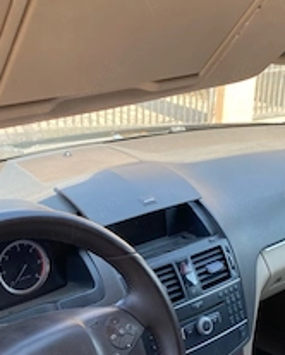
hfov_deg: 30.7
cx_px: 100
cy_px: 257
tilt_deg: -24.3
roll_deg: +1.2
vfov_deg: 37.3
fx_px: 516
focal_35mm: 49
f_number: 1.8
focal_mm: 4.25
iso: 32
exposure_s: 1/122
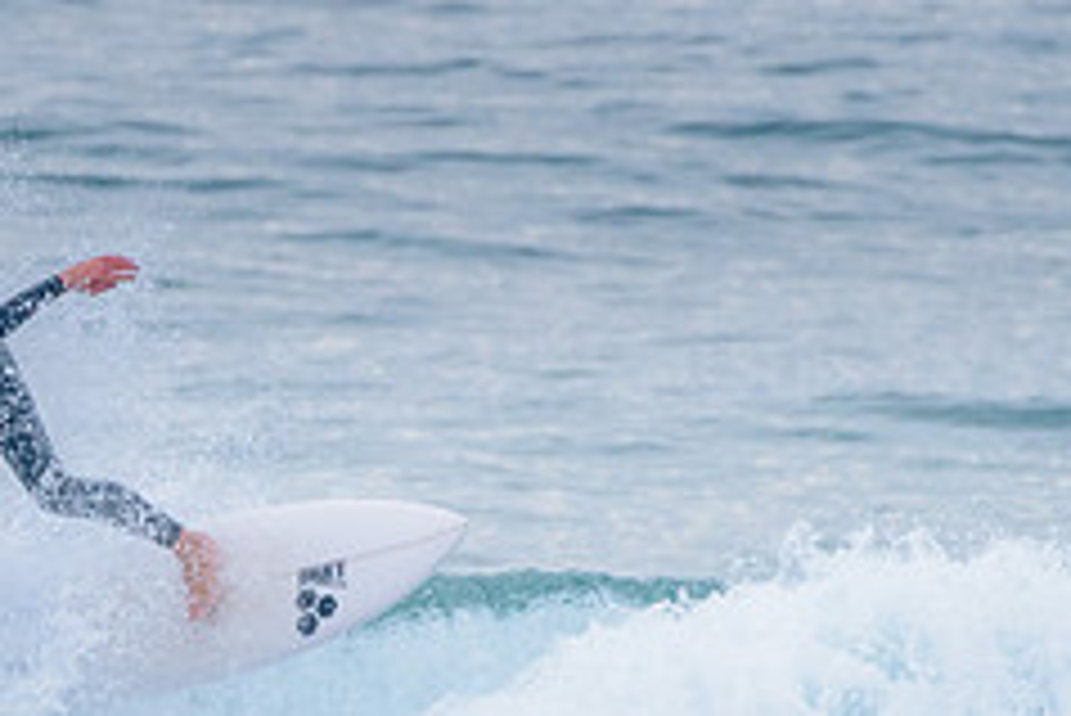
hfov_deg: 1.4
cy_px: 688
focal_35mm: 1494
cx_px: 208
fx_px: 44472
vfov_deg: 0.9
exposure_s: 1/2000
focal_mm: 500
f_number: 5.6
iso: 1600
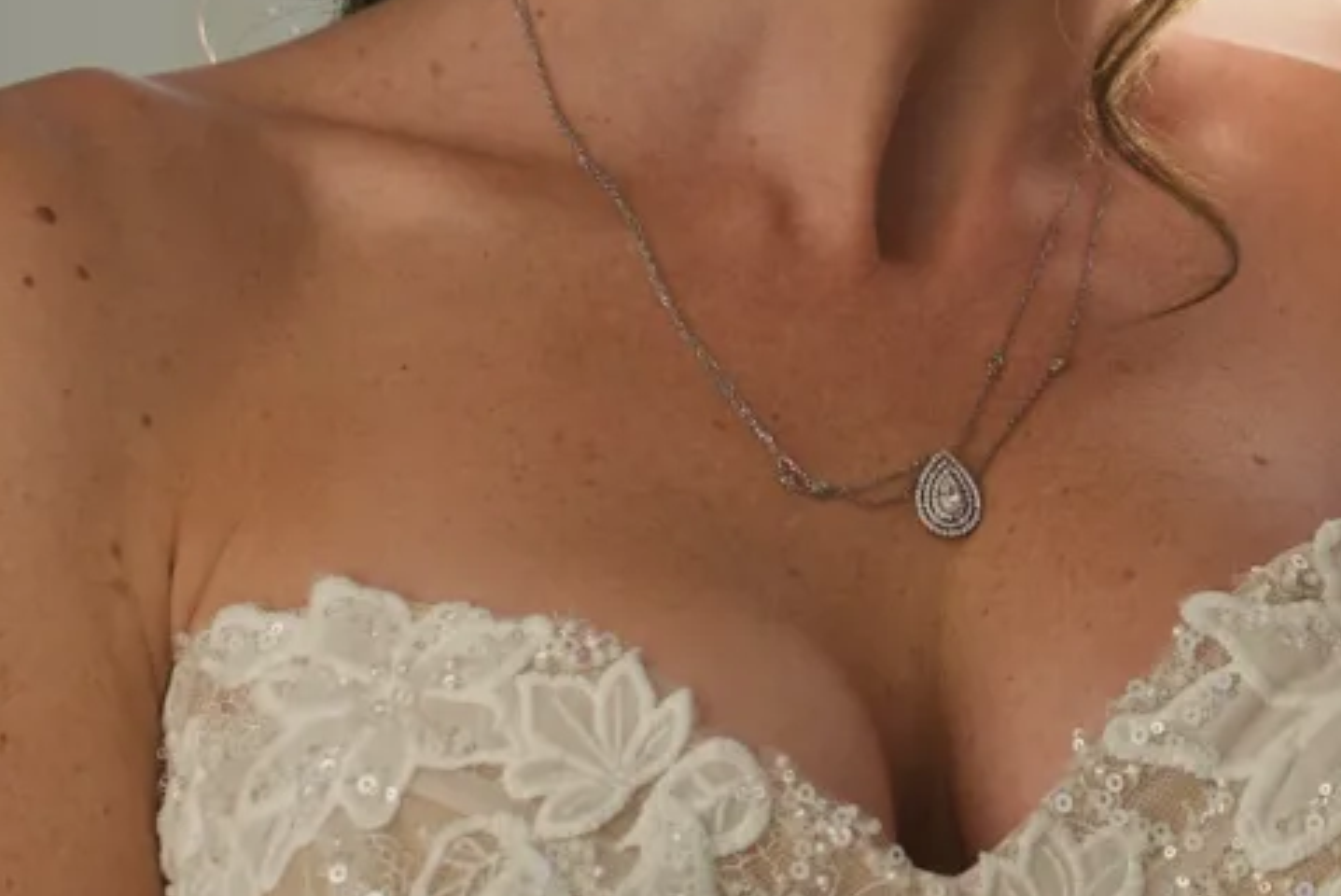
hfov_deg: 7.6
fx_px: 9951
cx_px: 1755
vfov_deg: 5.1
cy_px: 85
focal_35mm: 267
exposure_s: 1/1000
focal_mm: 50
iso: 100
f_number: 2.5
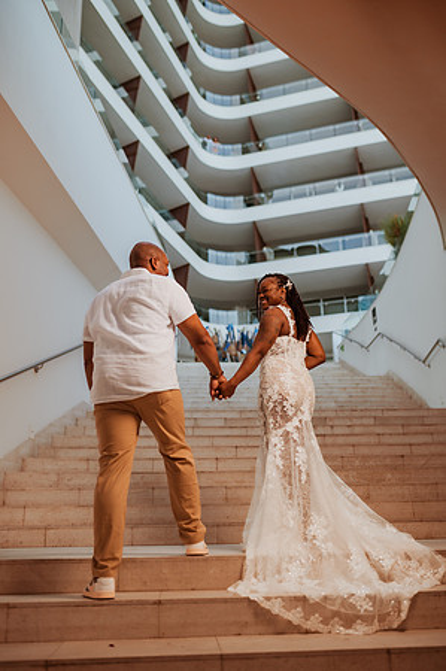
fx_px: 652
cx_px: 223
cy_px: 336
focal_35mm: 35
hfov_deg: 37.8
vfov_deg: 54.5
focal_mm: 35
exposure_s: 1/500
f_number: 2
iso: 125
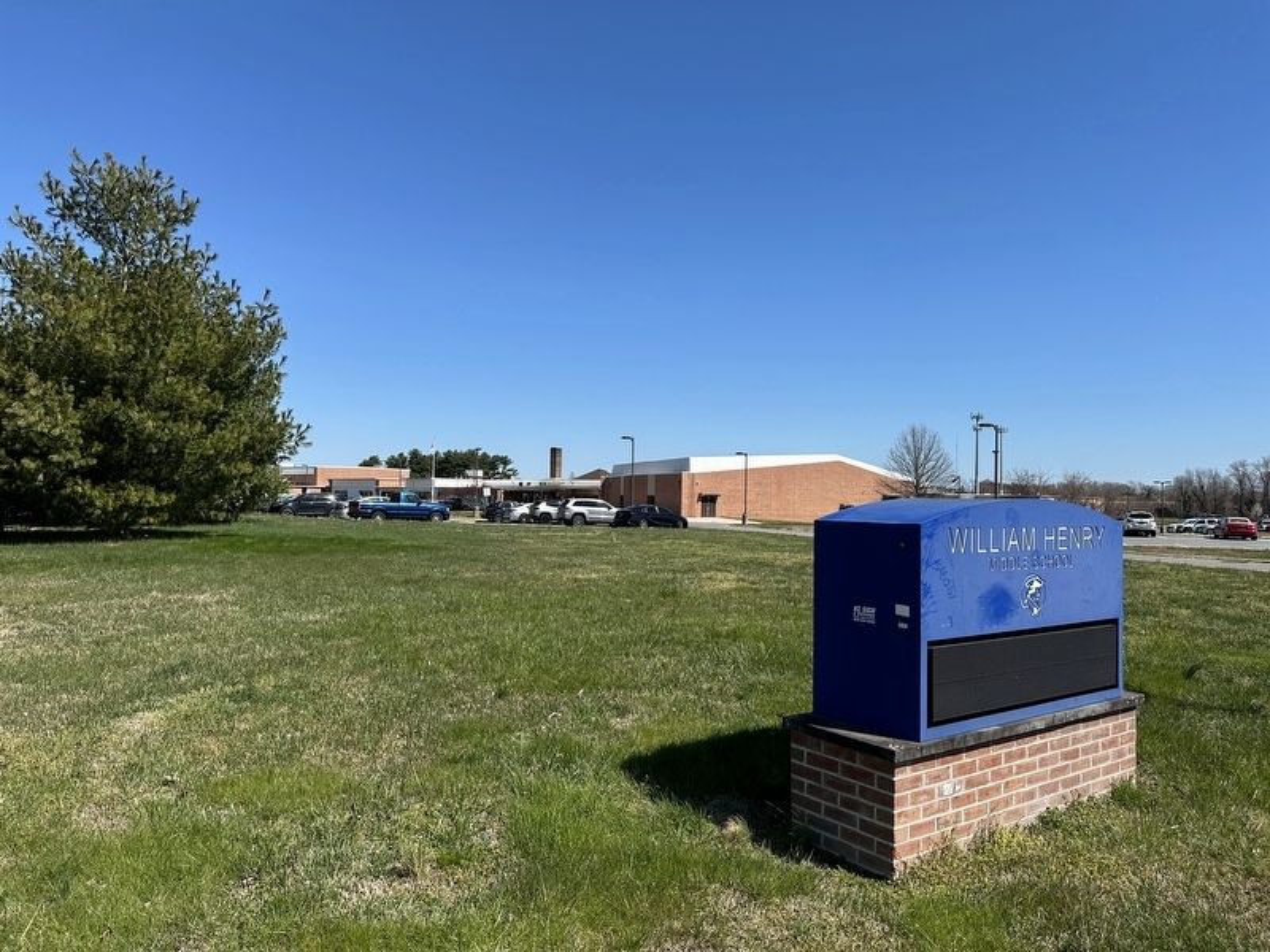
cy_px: 476
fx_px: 881
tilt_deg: +1.6
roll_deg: -1.4
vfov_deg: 56.8
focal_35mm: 24
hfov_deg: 71.6
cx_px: 635
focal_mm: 6.86
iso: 80
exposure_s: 1/5000
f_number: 1.78
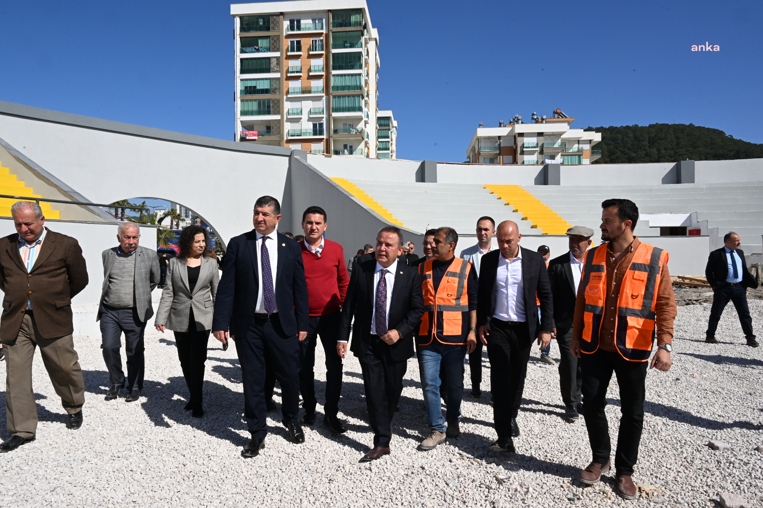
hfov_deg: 73.7
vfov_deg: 53.1
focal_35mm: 24
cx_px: 382
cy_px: 254
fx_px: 509
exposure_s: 1/500
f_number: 20
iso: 800
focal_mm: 24
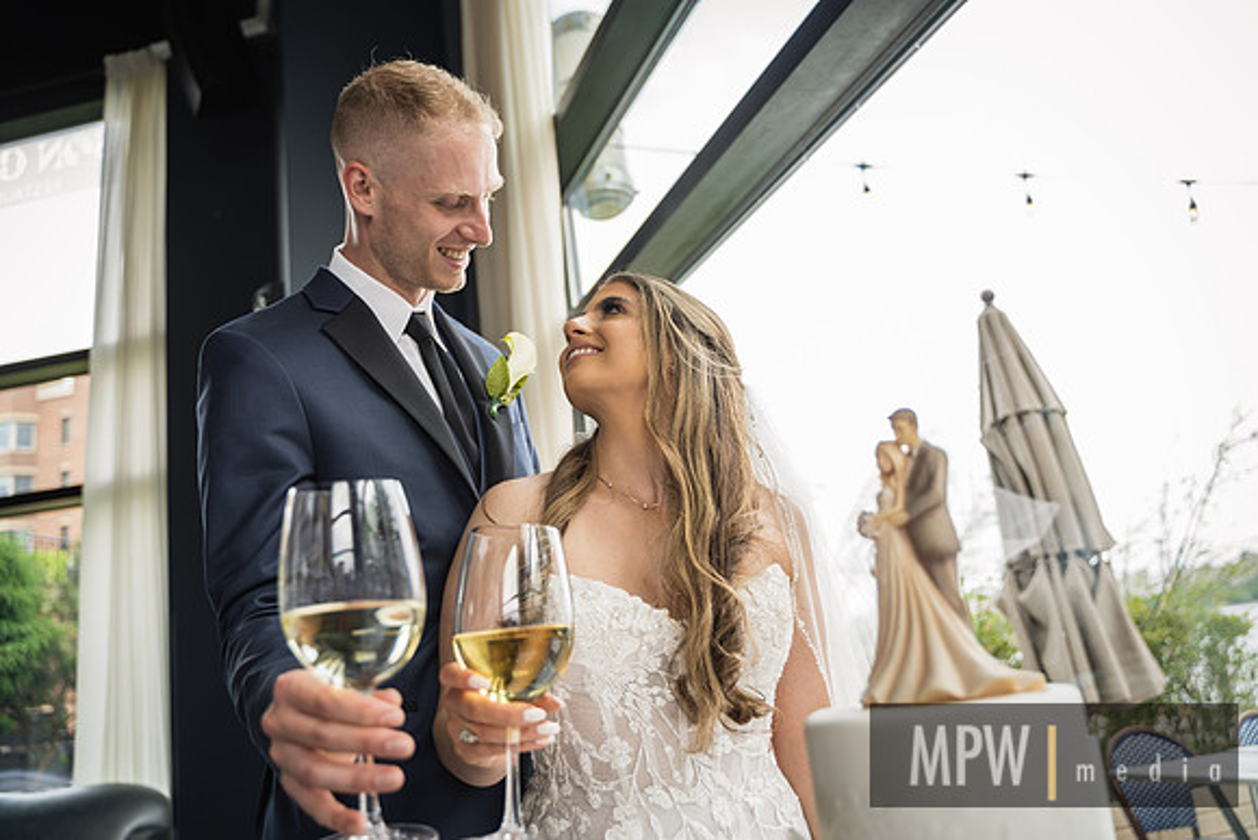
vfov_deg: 46.4
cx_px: 629
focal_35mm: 28
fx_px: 979
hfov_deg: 65.5
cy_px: 420
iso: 100
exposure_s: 1/100
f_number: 2.8
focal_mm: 28
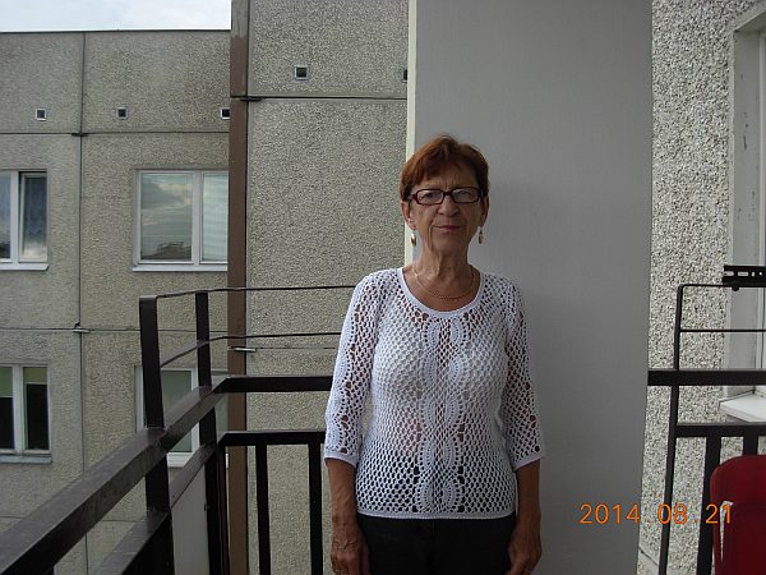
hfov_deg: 49.0
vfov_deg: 37.7
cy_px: 288
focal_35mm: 38
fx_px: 841
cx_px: 383
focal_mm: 6.3
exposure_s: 1/256
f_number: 2.9
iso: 79
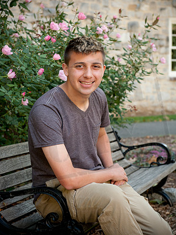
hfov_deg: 19.1
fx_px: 522
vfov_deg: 25.3
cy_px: 118
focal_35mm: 77
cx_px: 87
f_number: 5.6
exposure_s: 1/125
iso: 250
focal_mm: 70
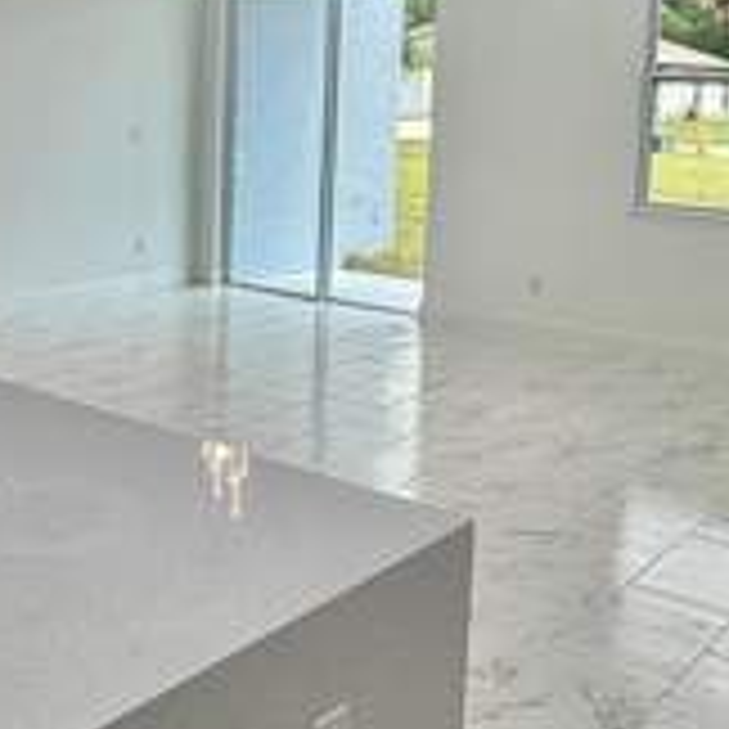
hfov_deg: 33.8
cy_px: 225
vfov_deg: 34.3
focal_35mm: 49
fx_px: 1167
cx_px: 158
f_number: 2.2
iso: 50
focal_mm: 2.22
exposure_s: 1/191
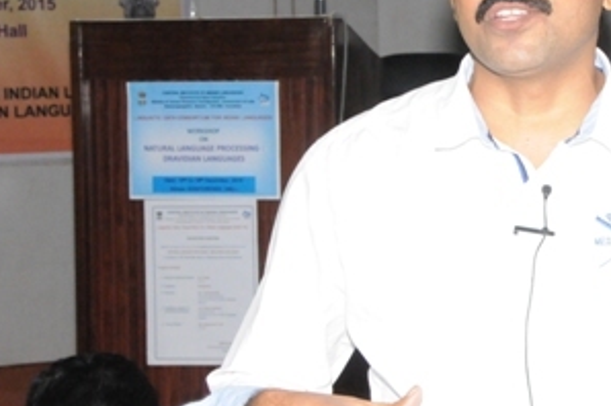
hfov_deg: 15.8
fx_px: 2187
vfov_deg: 10.6
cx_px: 494
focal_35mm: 129
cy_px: 151
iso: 3200
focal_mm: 40
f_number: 9
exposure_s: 1/125
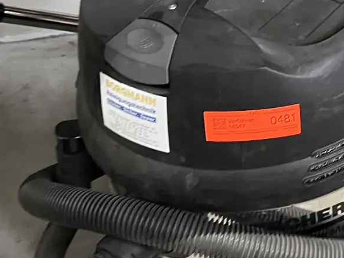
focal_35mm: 85
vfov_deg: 17.1
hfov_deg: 21.8
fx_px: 845
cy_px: 22
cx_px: 382
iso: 640
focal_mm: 5.1
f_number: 1.6
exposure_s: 1/40
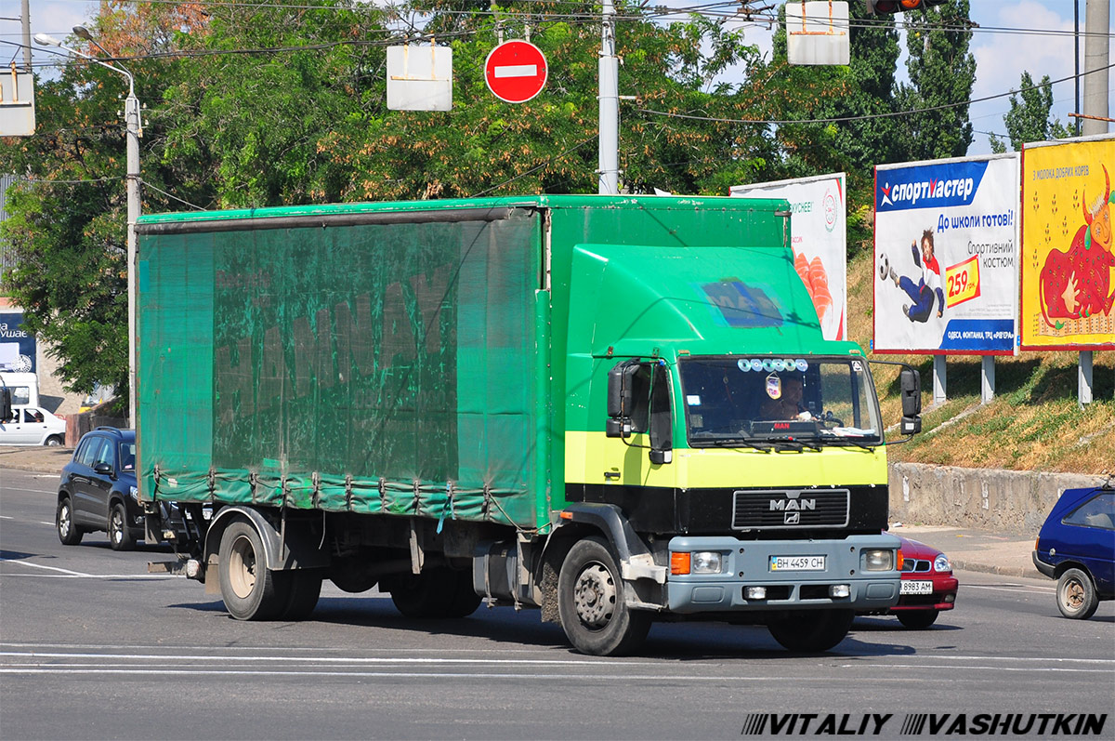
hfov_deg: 18.2
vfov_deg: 12.1
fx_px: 3480
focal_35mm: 112
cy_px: 370
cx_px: 558
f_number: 7.1
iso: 320
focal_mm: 75
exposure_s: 1/800
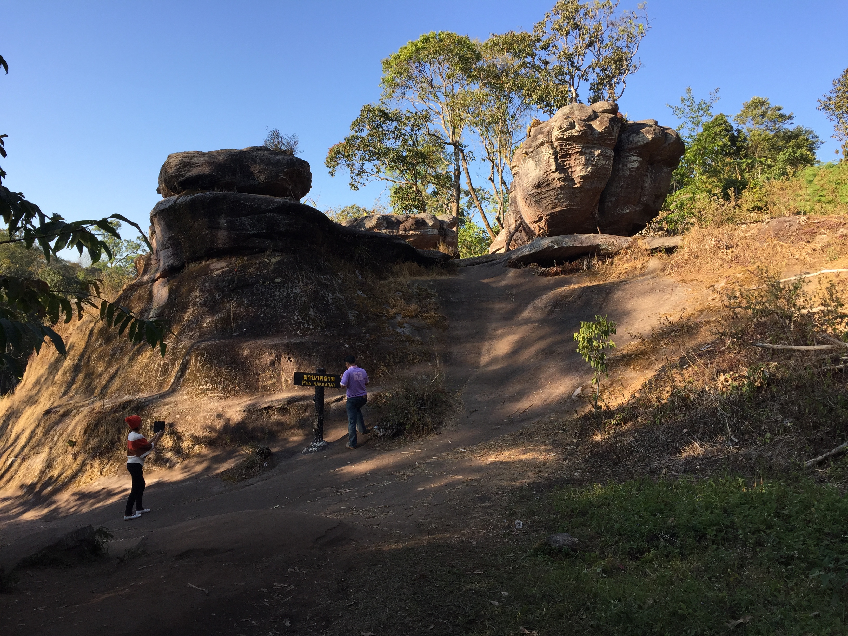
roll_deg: -3.8
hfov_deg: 61.7
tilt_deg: +0.8
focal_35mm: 29
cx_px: 424
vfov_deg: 48.2
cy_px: 318
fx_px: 710
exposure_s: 1/599
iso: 32
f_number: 2.2
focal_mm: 4.15
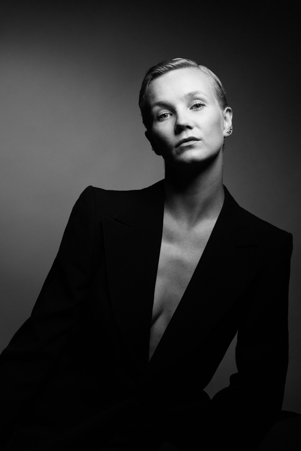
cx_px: 150
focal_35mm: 85
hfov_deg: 16.1
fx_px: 1066
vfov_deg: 23.9
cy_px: 226
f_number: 10
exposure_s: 1/250
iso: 500
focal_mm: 85
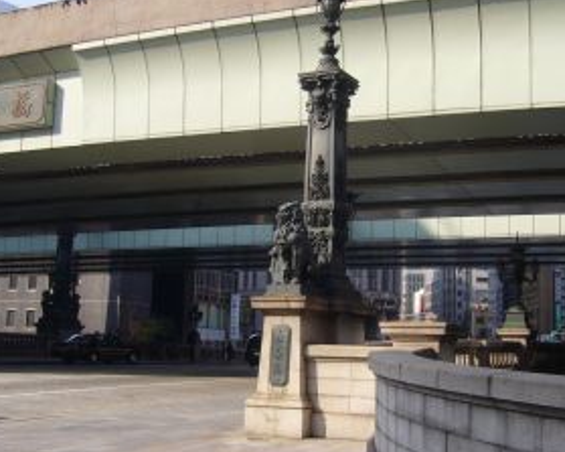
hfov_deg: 38.1
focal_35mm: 49
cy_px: 227
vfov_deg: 30.8
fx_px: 819
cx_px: 296
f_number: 5.6
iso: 80
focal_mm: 5.8
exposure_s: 1/160
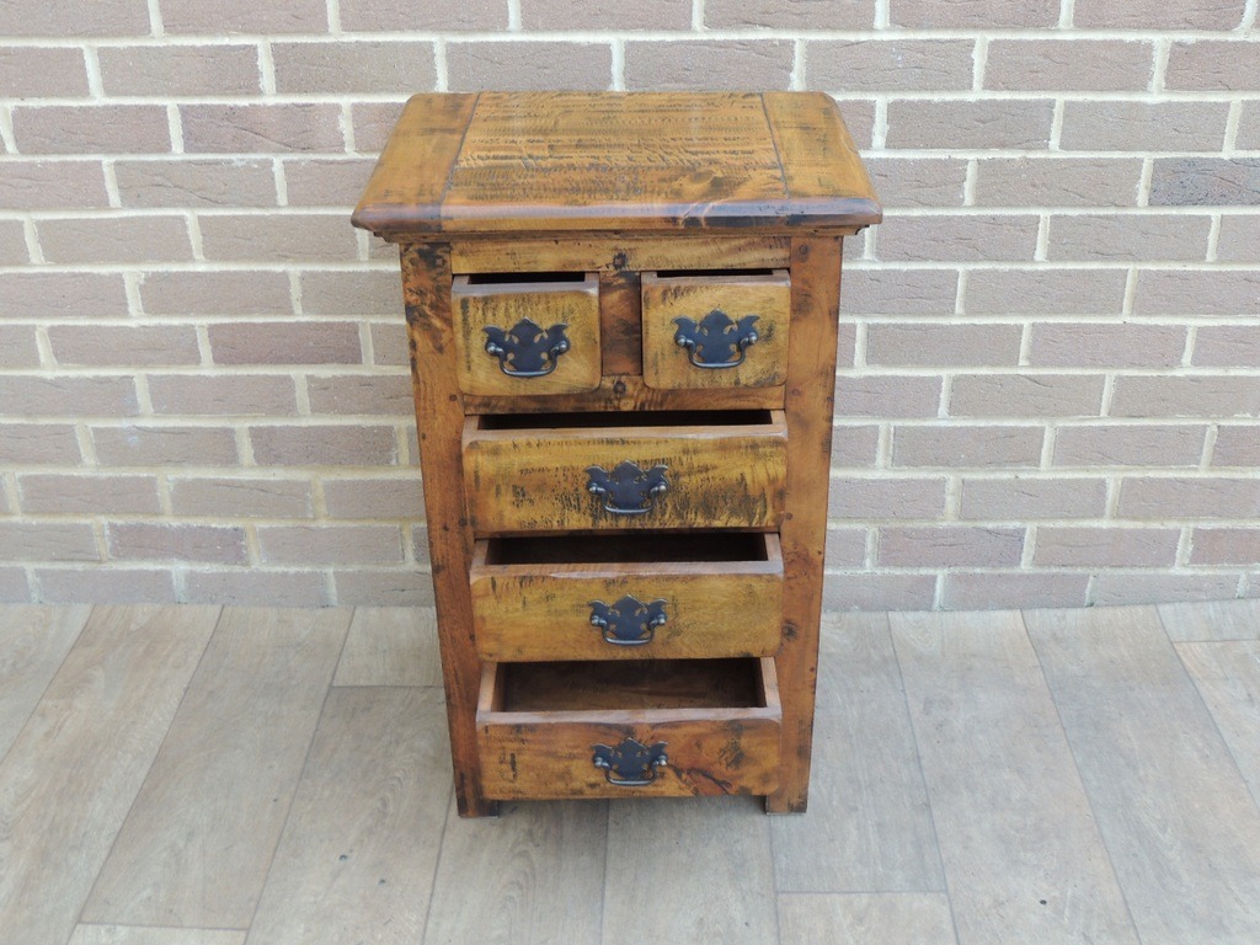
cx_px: 630
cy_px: 472
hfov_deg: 46.8
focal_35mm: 40
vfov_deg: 36.0
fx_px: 1456
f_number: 3.3
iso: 180
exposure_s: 1/50
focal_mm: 7.1
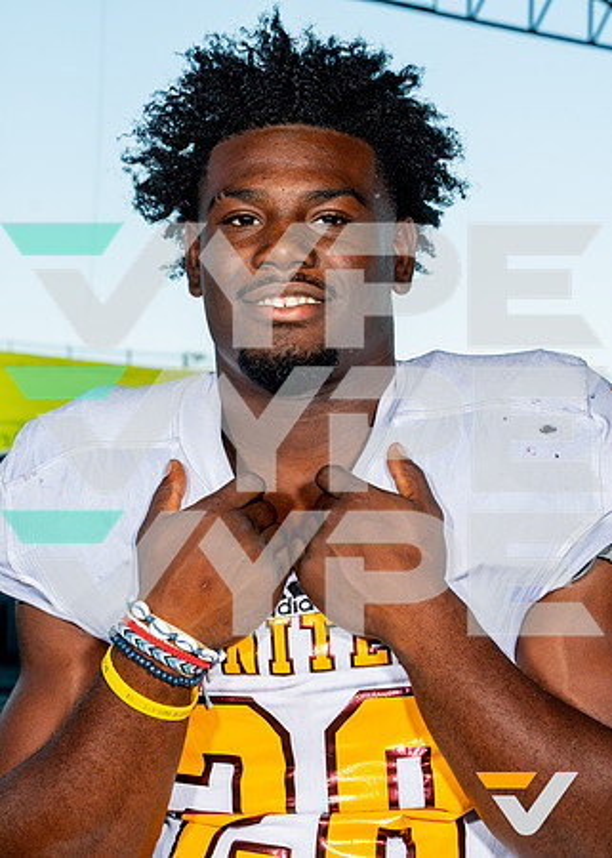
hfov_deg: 15.2
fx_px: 2292
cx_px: 312
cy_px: 429
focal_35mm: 94
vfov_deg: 21.2
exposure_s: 1/125
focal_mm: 64
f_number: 9
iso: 125
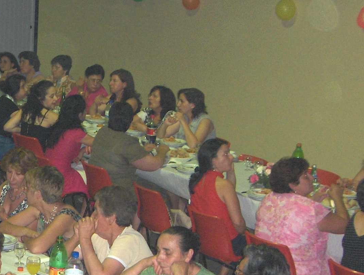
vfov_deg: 15.8
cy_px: 173
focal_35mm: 94
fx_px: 990
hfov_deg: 19.8
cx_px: -53
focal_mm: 8
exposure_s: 1/60
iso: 100
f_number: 2.8
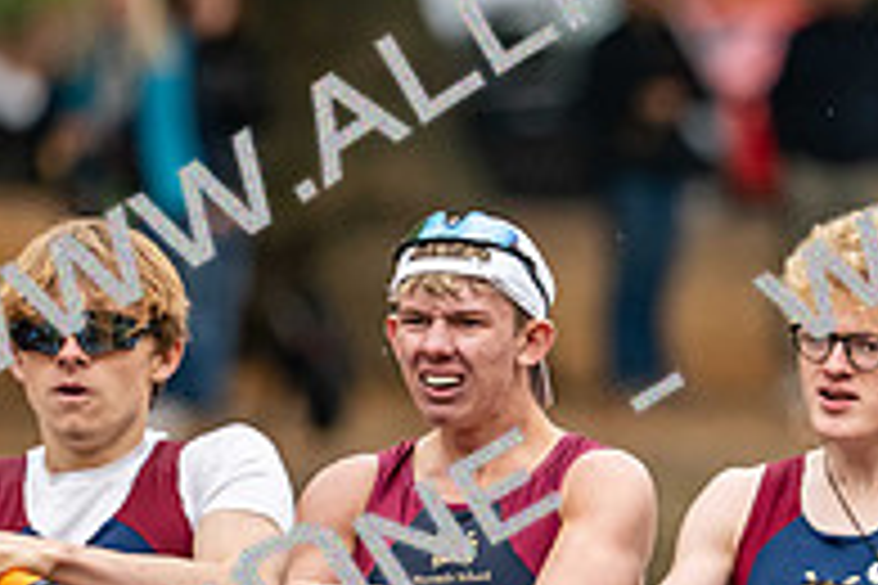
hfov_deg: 1.7
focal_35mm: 1191
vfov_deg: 1.2
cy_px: 416
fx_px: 29045
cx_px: 428
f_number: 4.5
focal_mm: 400
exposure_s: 1/2500
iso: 2200
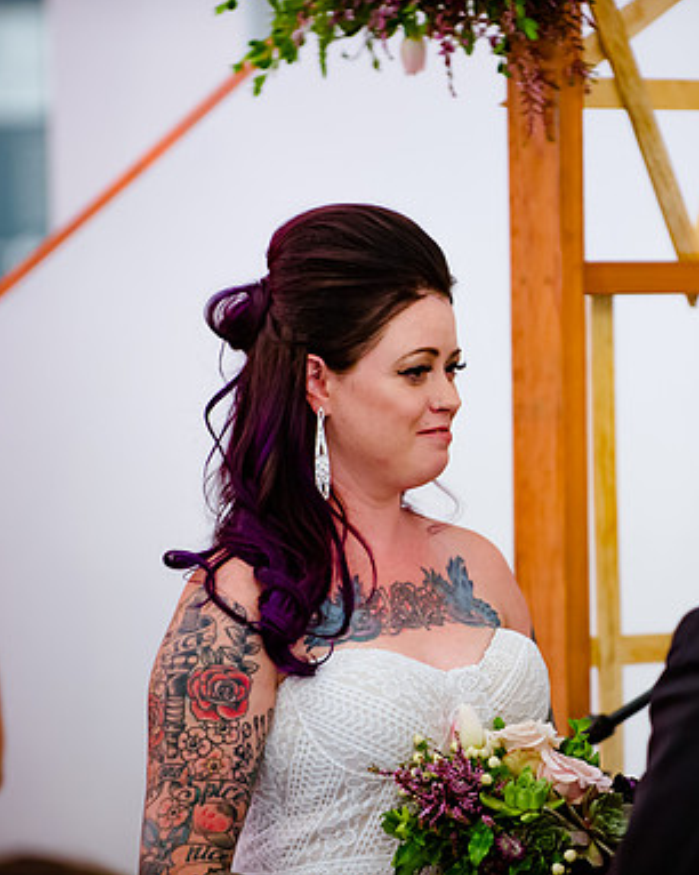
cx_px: 603
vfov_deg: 7.2
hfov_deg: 5.7
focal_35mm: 270
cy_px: 436
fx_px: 6988
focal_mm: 190
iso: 2500
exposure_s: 1/100
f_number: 2.8
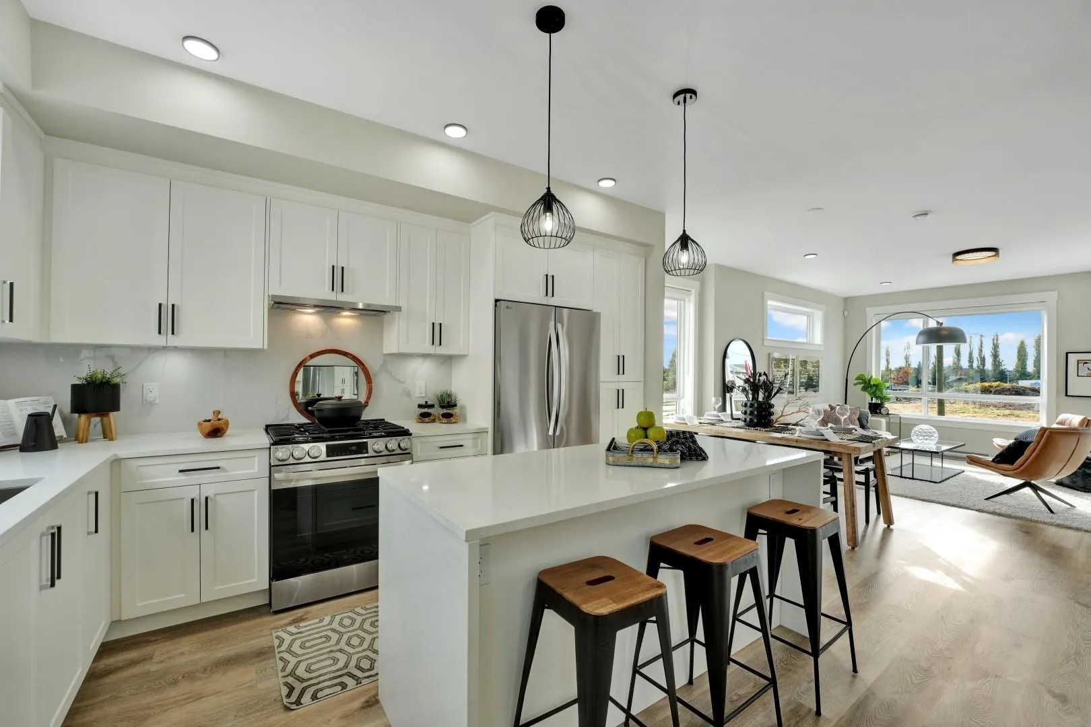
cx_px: 546
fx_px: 442
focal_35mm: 15
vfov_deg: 78.8
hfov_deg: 101.9
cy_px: 364
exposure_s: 1/80
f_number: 8
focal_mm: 14.6
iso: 400
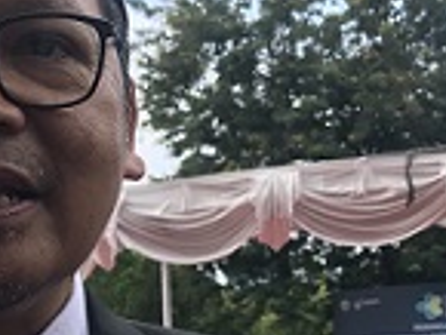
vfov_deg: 15.8
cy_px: 275
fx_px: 1199
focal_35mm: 93
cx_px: -11
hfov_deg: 20.3
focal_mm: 3.99
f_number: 1.8
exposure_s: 1/563
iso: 20
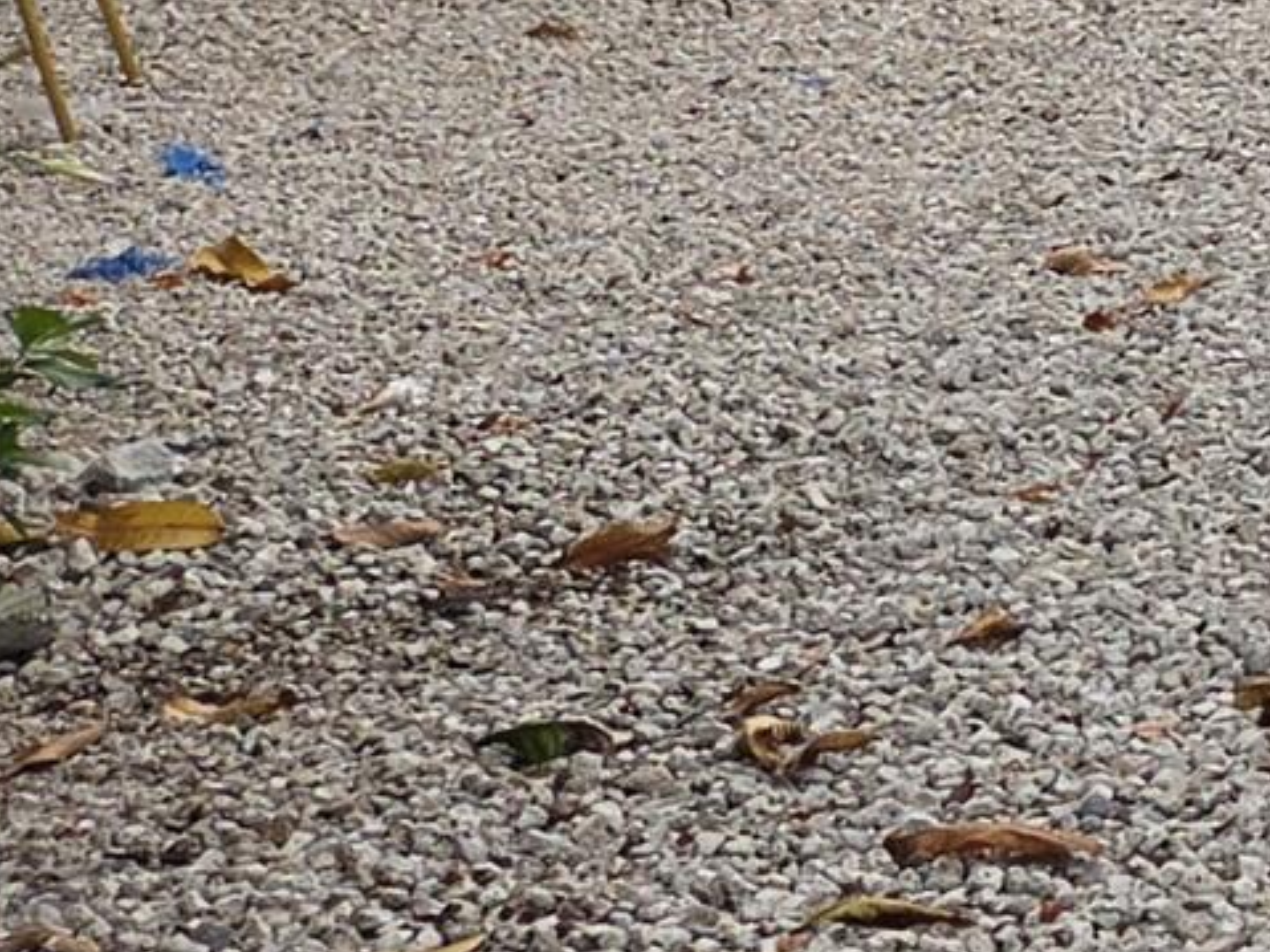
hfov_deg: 10.6
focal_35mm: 144
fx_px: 5282
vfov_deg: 9.9
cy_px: -589
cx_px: 3524
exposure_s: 1/3569
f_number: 1.8
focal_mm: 5.4
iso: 80
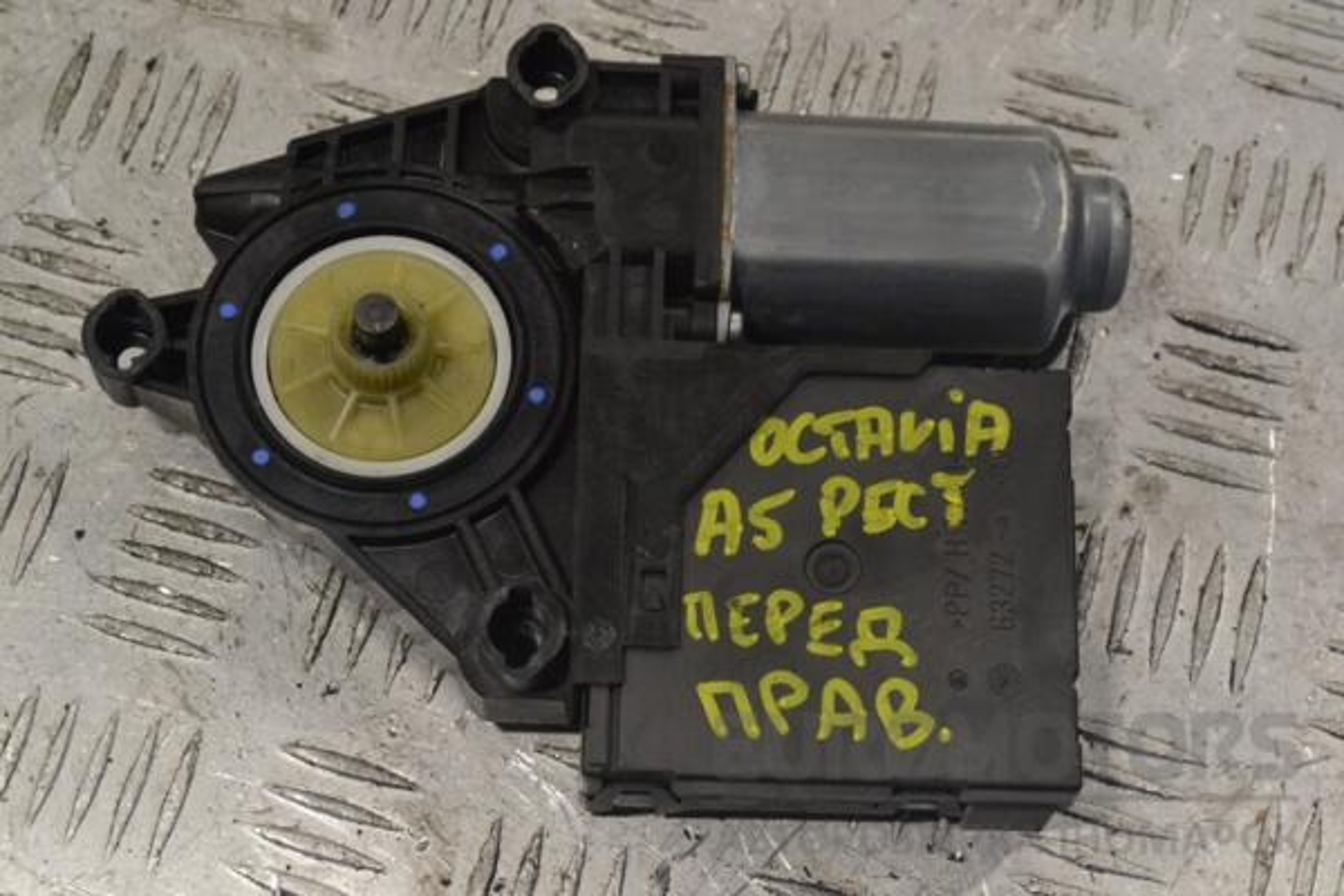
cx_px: 672
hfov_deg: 28.1
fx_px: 2688
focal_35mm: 72
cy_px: 448
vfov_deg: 18.9
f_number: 10
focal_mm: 48
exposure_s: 1/400
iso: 3200
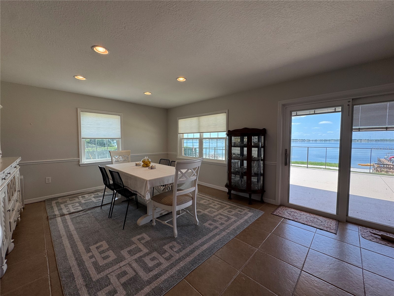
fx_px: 159
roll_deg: -0.1
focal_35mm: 14
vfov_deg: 85.7
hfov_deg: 102.1
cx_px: 197
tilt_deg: -3.2
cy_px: 148
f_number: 2.2
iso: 40
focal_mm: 2.22
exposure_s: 1/301
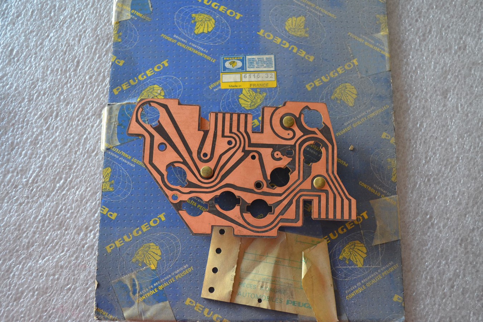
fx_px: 523
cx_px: 242
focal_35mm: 39
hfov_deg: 49.6
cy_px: 161
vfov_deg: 34.2
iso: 1600
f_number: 4.2
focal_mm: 26
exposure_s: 1/60
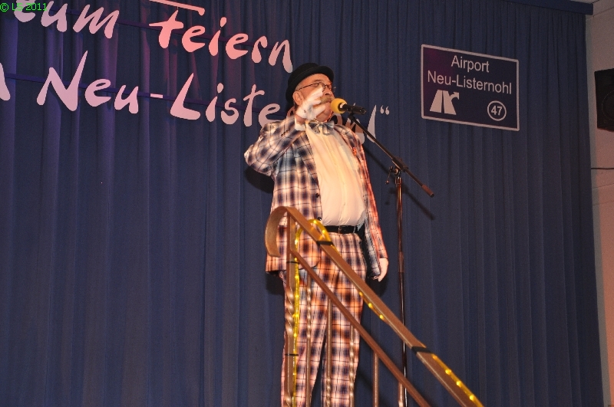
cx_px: 307
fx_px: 1226
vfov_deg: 18.9
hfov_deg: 28.1
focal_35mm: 72
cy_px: 204
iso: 400
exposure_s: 1/60
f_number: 4.8
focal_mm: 48
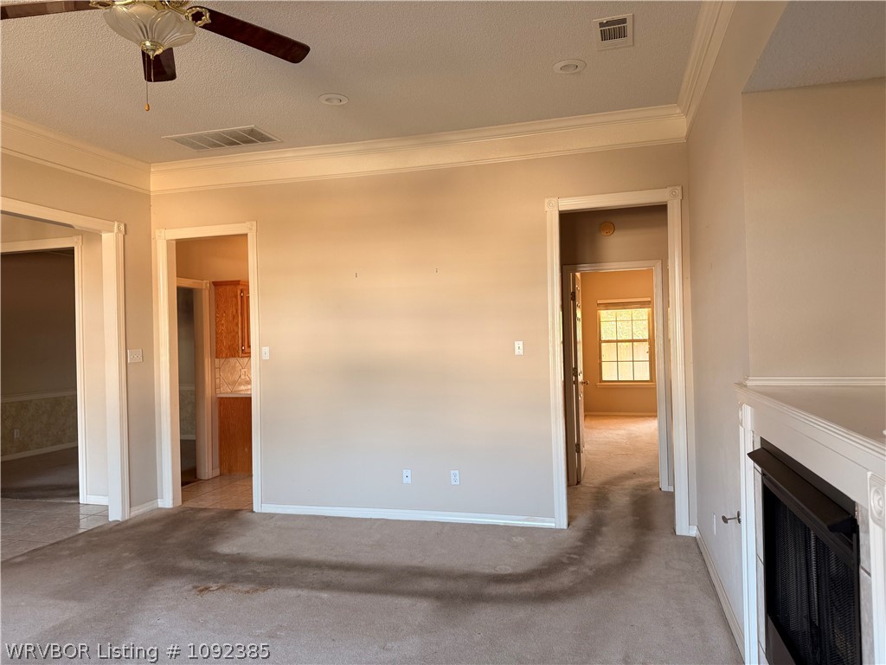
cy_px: 332
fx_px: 614
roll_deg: +1.2
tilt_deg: +1.5
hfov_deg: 71.6
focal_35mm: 24
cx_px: 443
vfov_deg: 56.8
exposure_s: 1/121
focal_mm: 6.76
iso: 160
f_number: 1.78
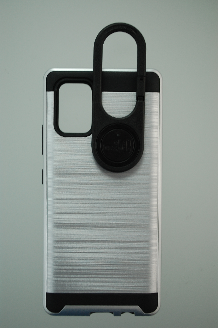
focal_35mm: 57
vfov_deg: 35.1
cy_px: 164
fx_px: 519
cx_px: 109
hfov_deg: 23.7
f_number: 5.3
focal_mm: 38
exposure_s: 1/50
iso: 400
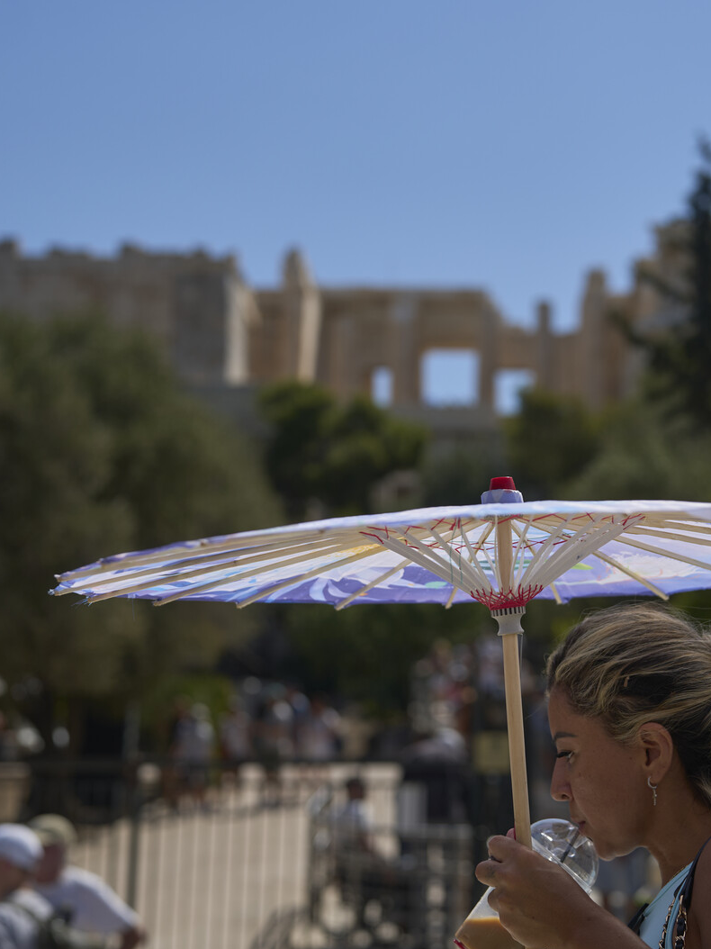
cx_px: 536
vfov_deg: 26.7
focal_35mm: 73
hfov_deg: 20.0
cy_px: 473
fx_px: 2000
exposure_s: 1/3200
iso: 50
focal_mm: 50
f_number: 2.8
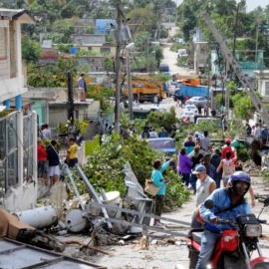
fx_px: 1272
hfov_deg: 12.1
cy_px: 134
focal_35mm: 145
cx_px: 185
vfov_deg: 12.1
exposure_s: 1/160
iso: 800
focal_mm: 75
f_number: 18
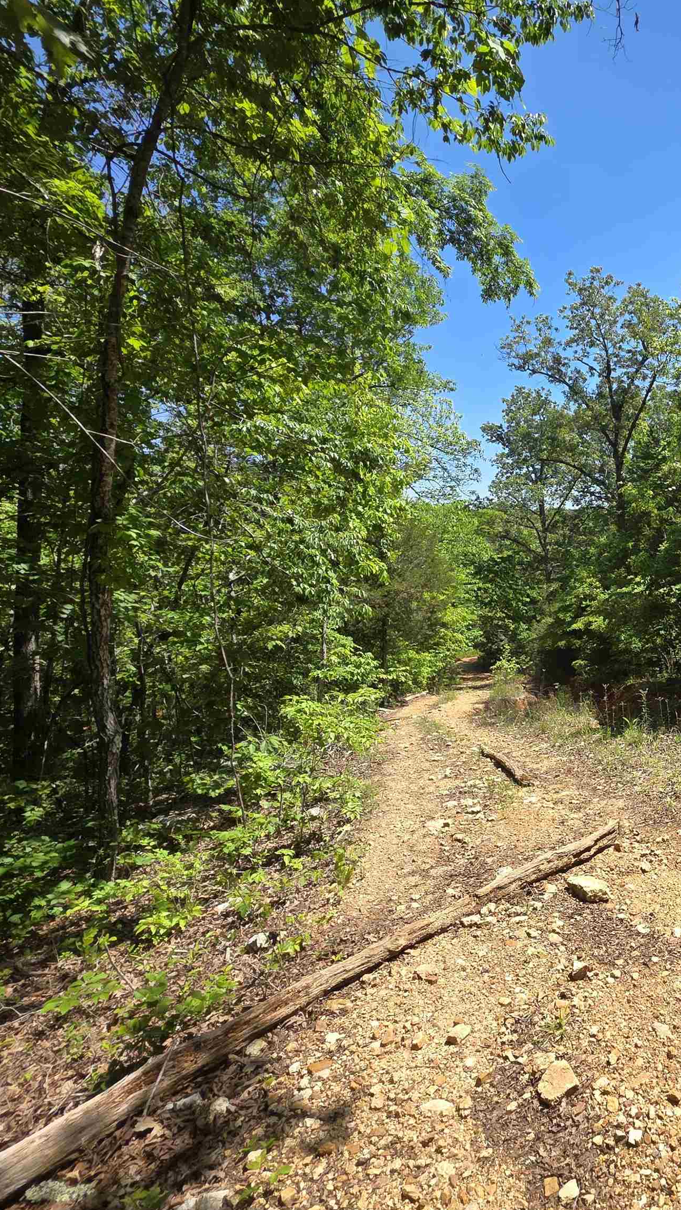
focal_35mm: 19
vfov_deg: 89.6
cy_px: 608
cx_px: 624
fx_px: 610
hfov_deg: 51.0
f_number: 1.9
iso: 40
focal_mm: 2.2
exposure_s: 1/1108
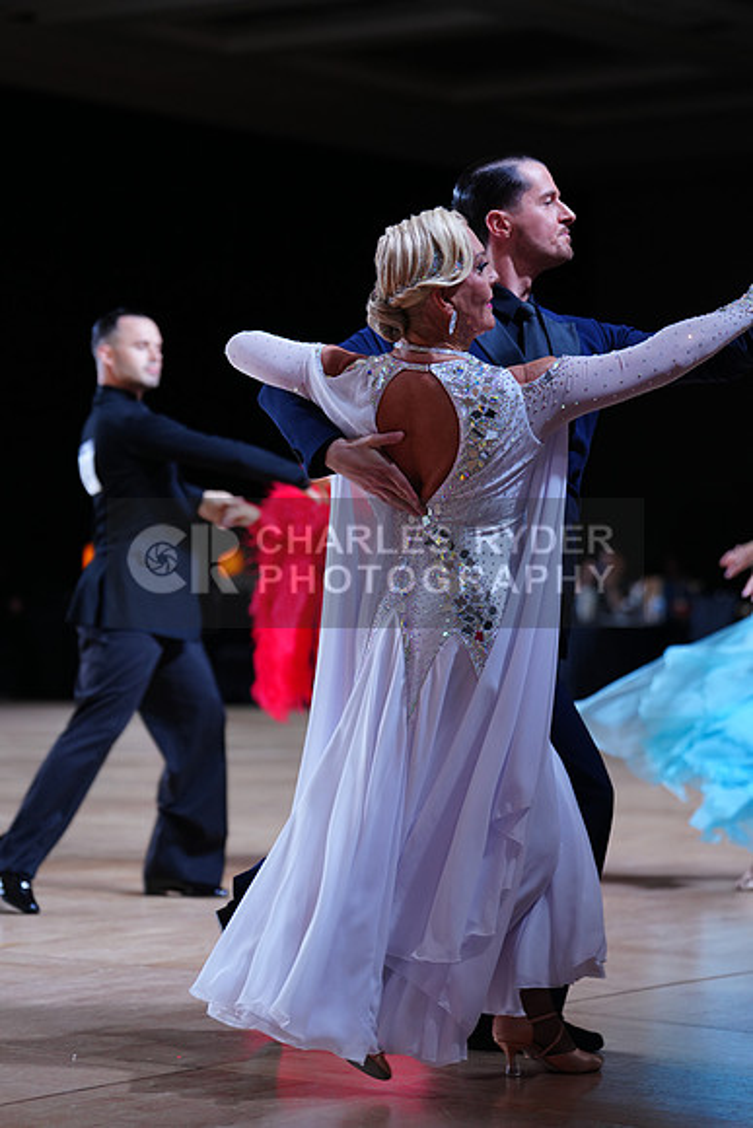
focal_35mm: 101
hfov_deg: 13.6
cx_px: 376
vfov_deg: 20.2
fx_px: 3167
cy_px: 564
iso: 640
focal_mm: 101
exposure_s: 1/500
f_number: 2.8
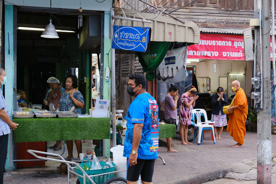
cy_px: 92
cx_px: 138
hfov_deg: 37.5
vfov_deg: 25.5
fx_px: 406
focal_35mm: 53
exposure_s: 1/250
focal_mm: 35
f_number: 2.8
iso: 1250
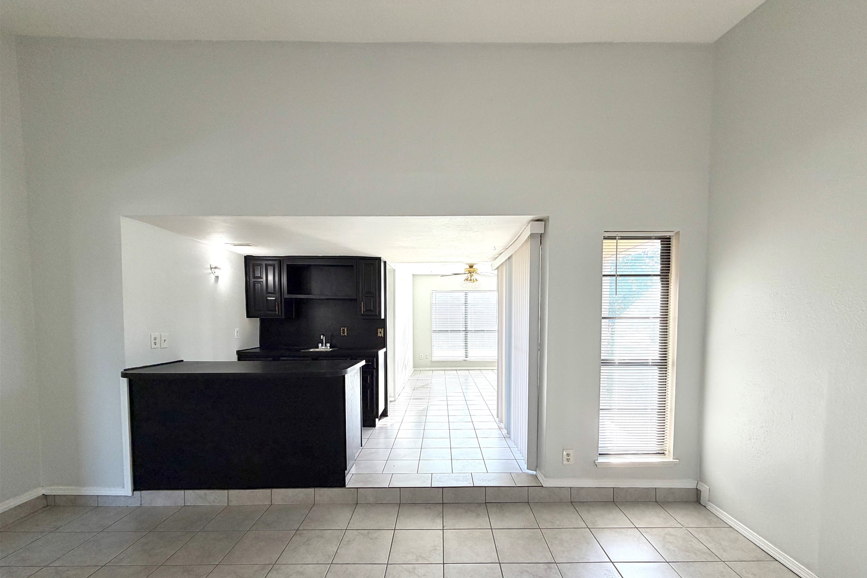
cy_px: 334
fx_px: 361
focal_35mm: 15
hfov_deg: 100.4
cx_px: 446
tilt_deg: -2.5
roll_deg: +0.6
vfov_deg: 76.8
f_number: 2.2
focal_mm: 2.22
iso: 40
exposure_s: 1/207
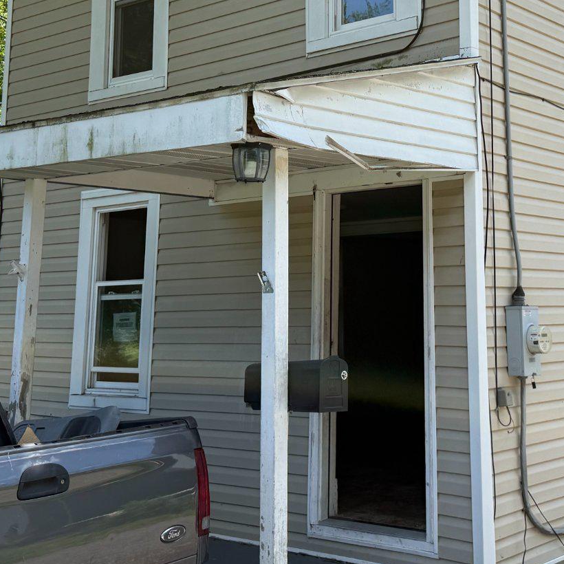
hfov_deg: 31.9
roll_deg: +0.6
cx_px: 391
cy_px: 142
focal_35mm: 53
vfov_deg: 31.6
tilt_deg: +11.0
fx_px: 977
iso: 80
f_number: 1.78
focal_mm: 6.76
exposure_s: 1/1585
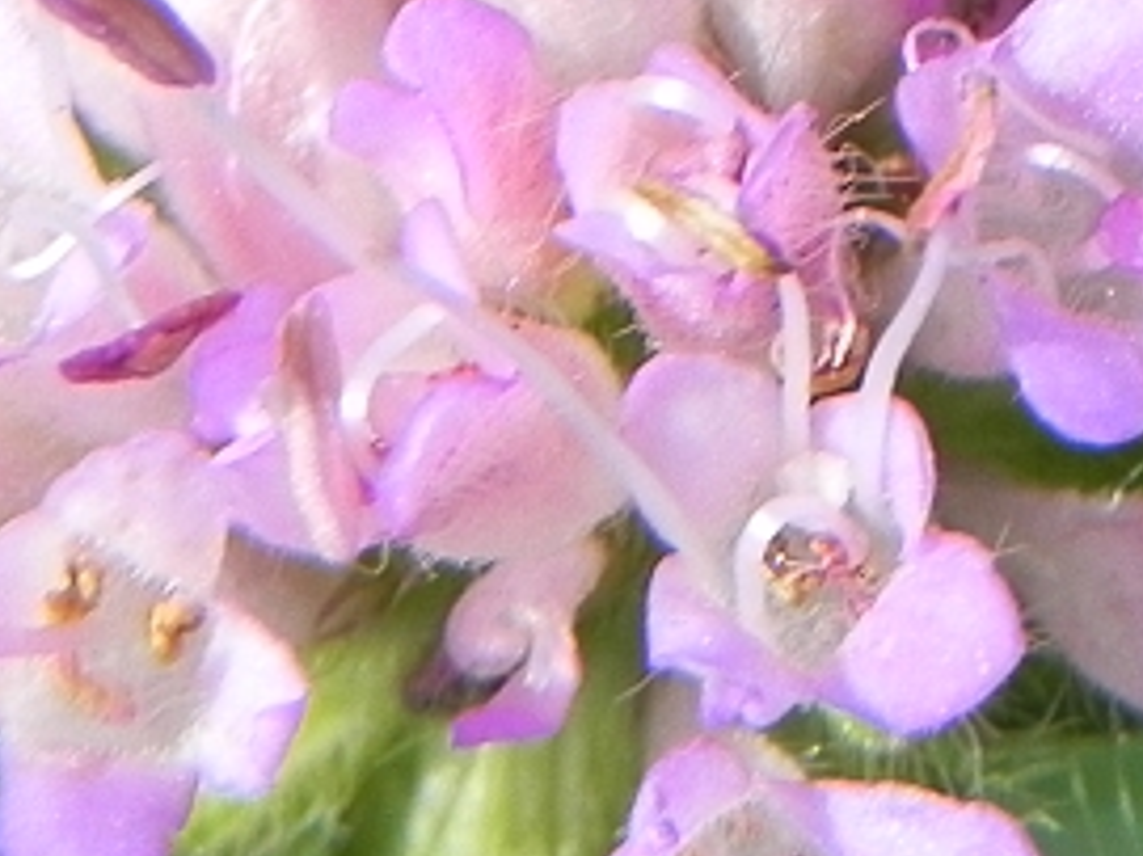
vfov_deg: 3.7
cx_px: 1320
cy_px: -645
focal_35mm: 397
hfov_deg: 5.0
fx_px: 13103
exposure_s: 1/586
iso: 160
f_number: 5.6
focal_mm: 18.8
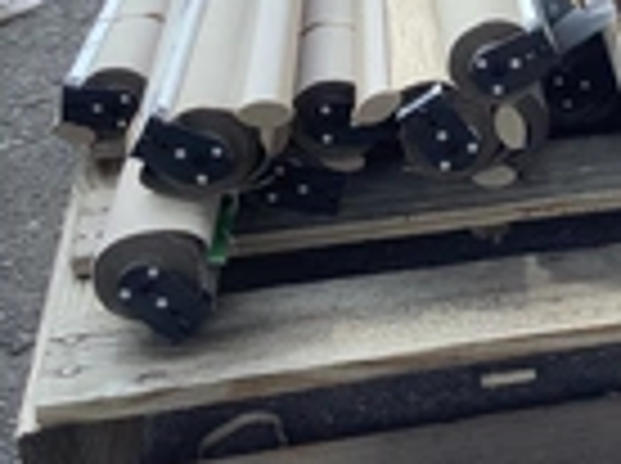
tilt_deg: -22.1
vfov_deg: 16.2
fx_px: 1612
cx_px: 801
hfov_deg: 20.1
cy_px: 72
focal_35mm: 90
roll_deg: -0.4
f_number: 2.4
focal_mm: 3.3
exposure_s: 1/122
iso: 25
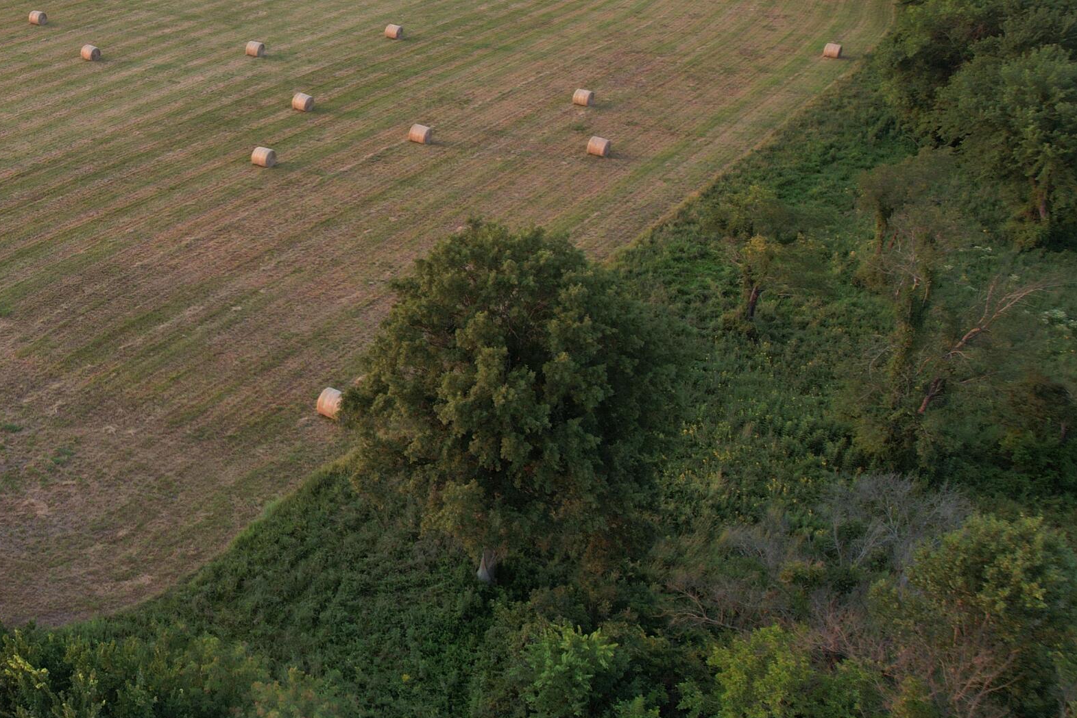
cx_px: 68
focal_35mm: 42
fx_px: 1257
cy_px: 235
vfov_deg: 31.6
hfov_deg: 41.9
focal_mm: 8.38
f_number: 2.8
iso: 100
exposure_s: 1/25
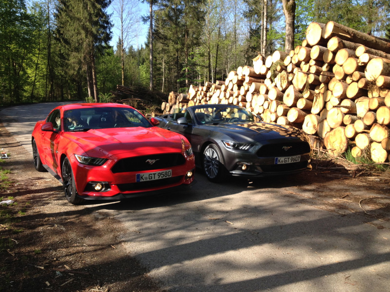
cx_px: 195
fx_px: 394
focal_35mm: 35
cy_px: 146
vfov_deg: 40.7
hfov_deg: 52.6
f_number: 2.4
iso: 50
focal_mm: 4.28
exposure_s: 1/569
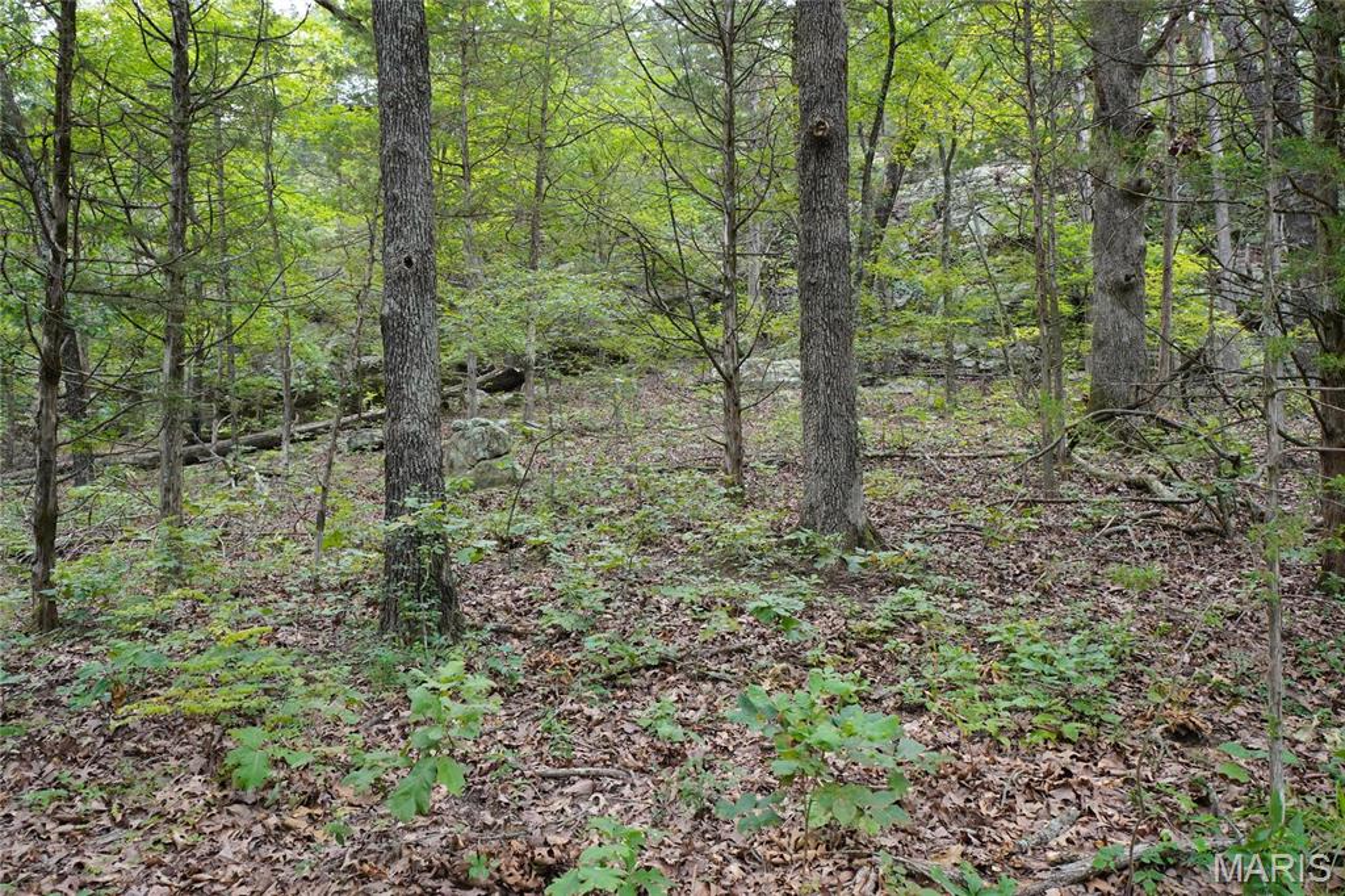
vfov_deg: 43.6
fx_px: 1120
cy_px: 448
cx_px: 672
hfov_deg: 61.9
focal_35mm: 30
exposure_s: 1/160
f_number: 4
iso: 400
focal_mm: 20
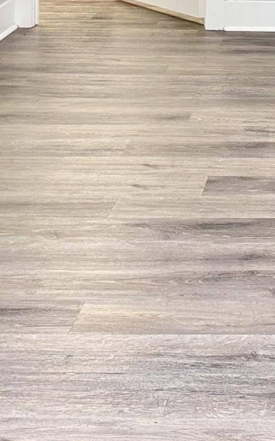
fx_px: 1200
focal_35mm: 100
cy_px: -120
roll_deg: -2.1
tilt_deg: -5.5
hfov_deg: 12.4
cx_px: 414
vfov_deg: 19.3
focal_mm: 6.76
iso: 200
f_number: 1.78
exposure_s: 1/60
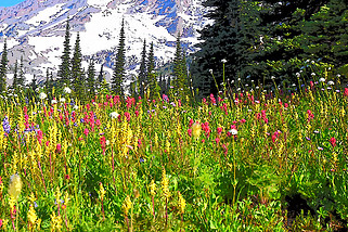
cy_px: 60
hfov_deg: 30.7
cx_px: 116
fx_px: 628
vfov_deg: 20.8
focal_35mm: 65
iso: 800
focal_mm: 24
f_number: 5
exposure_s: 1/3200
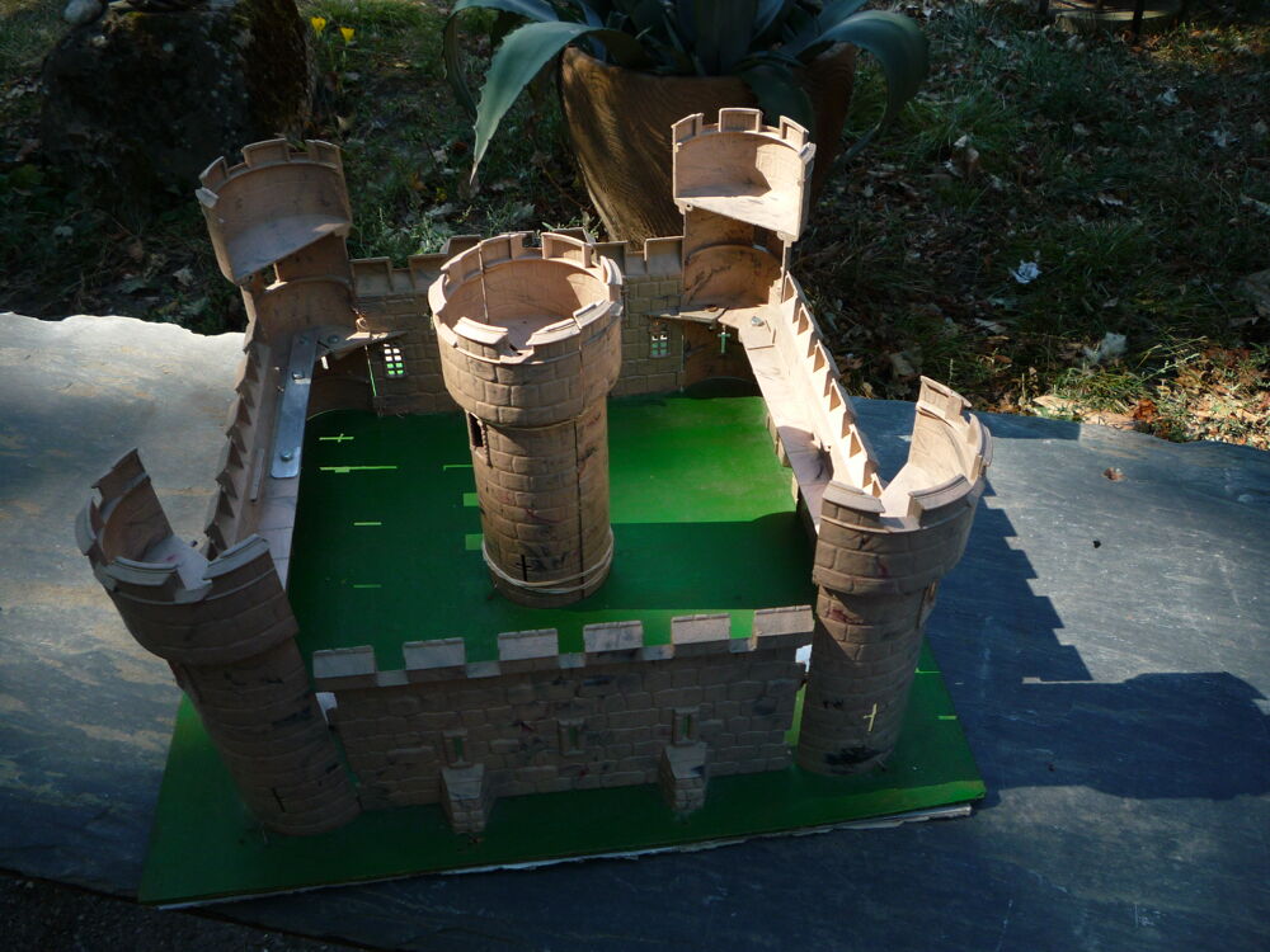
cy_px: 476
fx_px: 1101
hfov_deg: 60.0
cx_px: 635
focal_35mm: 30
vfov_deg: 46.8
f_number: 3.5
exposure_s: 1/100
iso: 100
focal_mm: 5.2
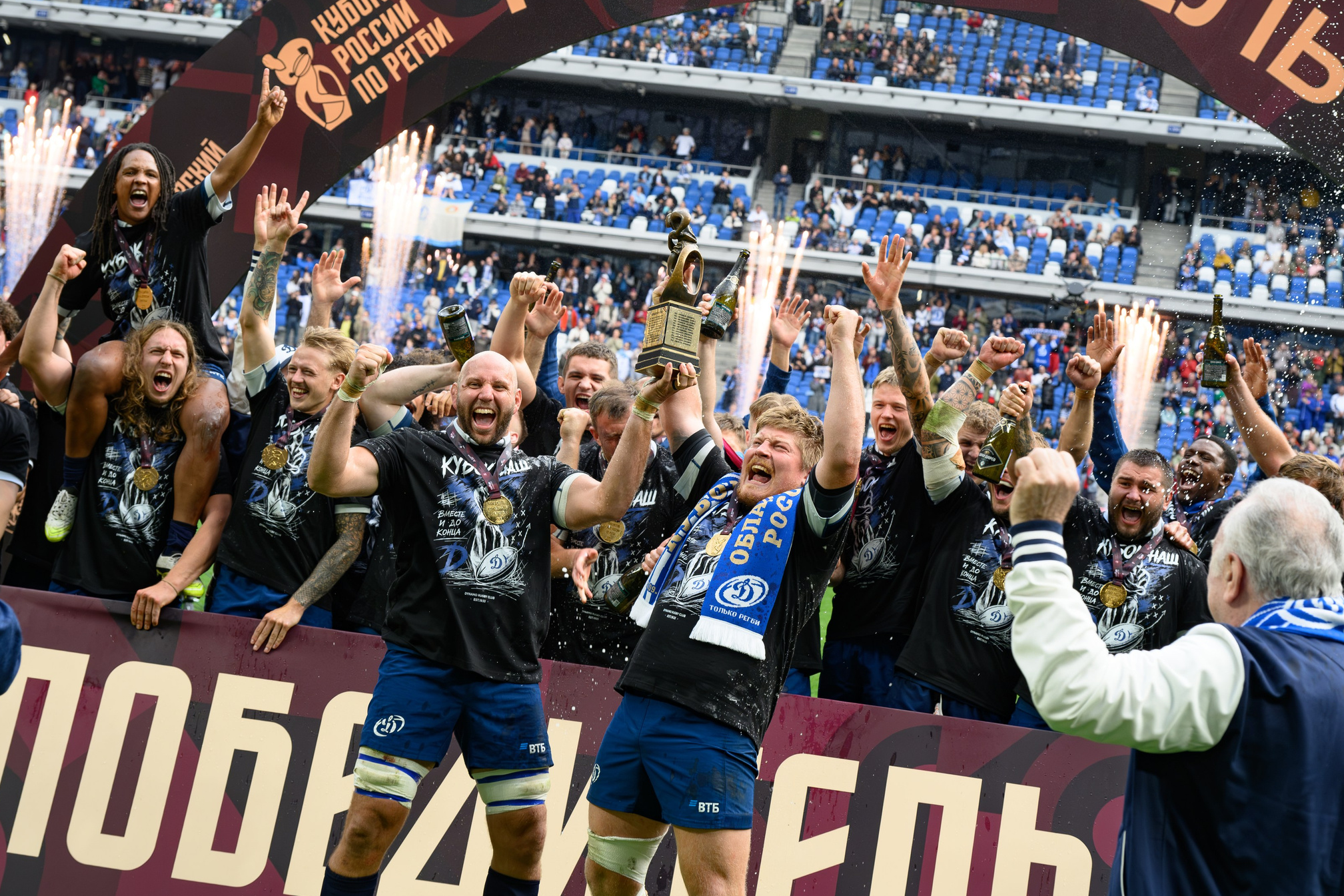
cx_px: 715
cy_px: 331
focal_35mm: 99
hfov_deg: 20.6
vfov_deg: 13.8
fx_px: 3696
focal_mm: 78
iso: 800
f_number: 5.6
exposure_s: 1/640
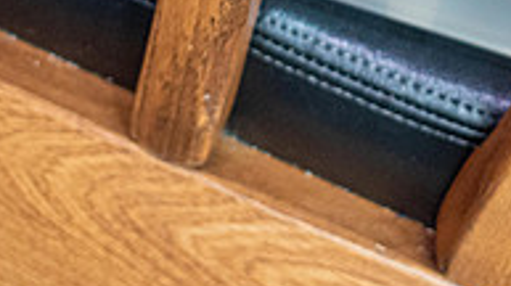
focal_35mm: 161
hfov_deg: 13.4
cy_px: -160
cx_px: 315
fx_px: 2179
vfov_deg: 7.4
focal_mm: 34
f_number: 4.5
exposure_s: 1/60
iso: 1400
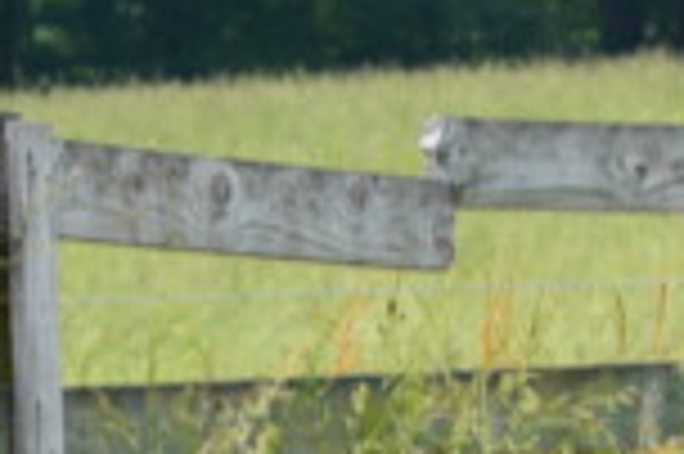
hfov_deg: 2.4
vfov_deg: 1.6
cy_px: 418
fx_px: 16132
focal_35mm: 850
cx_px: 682
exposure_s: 1/125
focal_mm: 190
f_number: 11
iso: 200
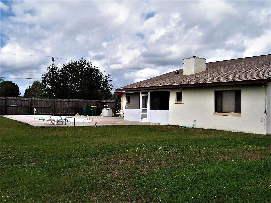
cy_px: 102
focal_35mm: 36
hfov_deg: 51.4
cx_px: 136
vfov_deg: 39.7
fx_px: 282
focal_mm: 6
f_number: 4.8
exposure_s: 1/500
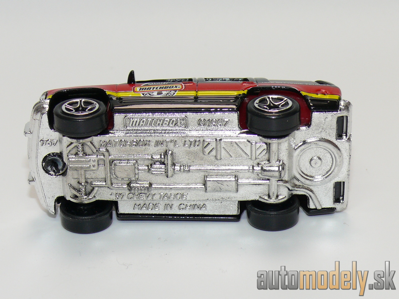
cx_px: 200
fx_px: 1349
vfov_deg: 12.7
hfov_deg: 16.8
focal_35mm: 117
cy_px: 150
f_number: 4
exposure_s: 1/30
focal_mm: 14.4
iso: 100
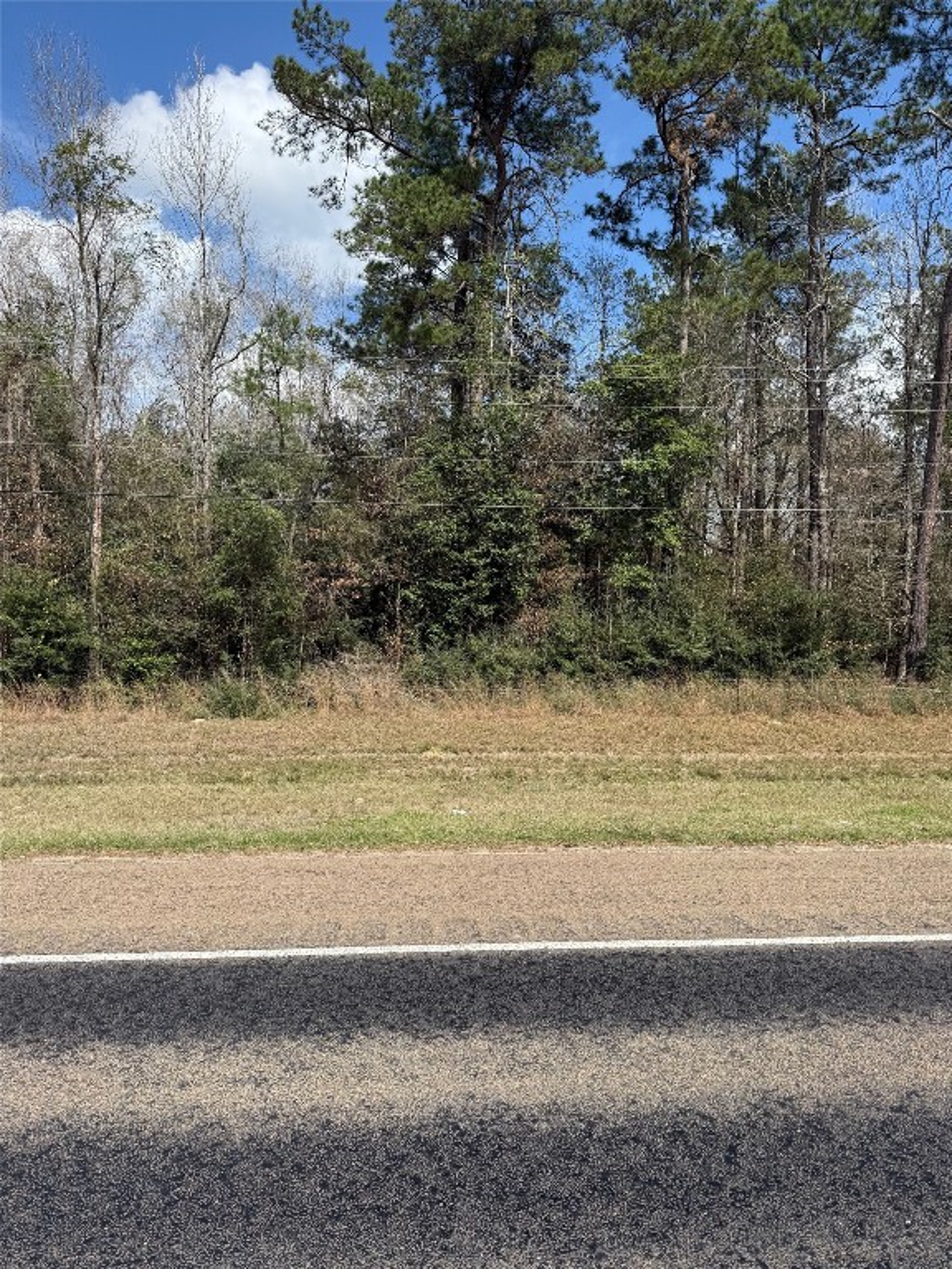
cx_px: 476
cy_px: 634
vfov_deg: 71.6
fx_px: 880
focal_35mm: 24
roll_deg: -1.2
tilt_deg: +0.0
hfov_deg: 56.8
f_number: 1.78
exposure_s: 1/3759
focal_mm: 6.76
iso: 80
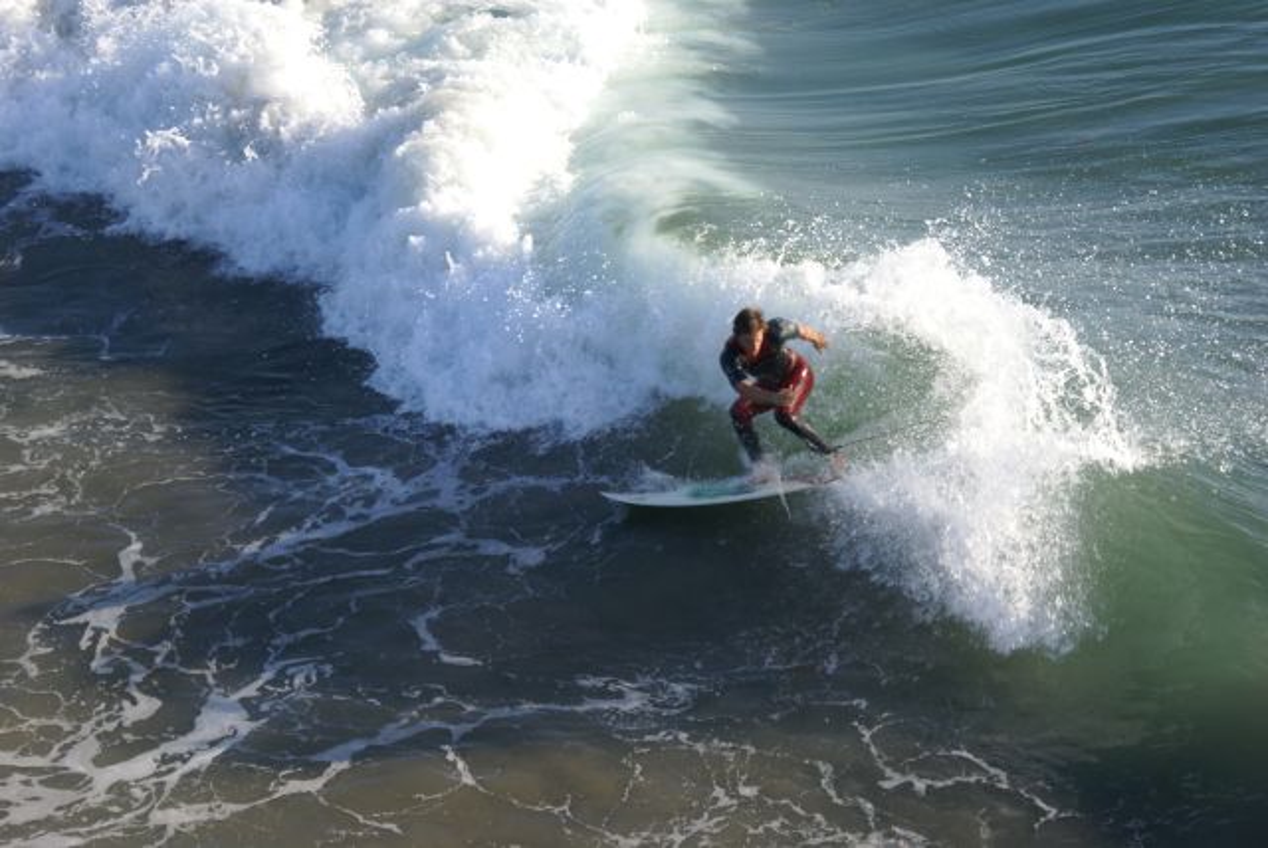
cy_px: 424
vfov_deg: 13.1
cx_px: 634
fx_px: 3702
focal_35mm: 105
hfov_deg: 19.4
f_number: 6.3
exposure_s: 1/250
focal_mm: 70
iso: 100
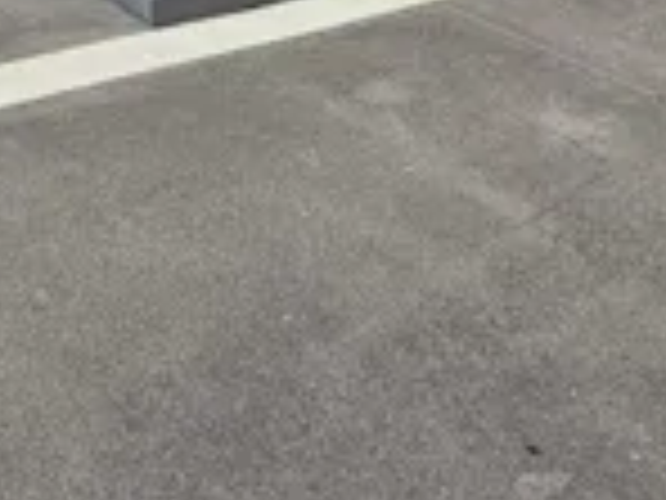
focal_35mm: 60
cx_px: 205
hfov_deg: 31.8
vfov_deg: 19.2
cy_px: -369
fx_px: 1154
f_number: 2.2
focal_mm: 2.22
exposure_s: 1/1087
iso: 20
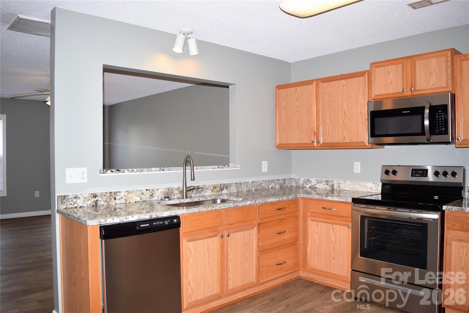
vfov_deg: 47.9
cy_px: 156
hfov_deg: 67.4
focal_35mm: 27
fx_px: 352
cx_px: 234
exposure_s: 1/60
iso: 100
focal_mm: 18
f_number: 3.5
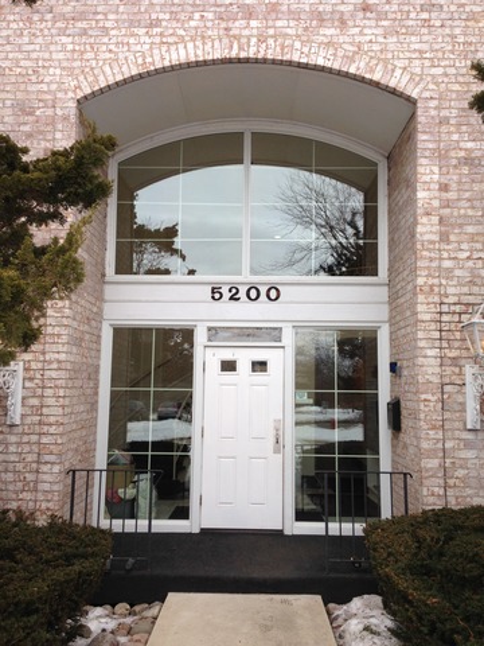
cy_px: 323
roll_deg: -0.3
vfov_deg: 55.4
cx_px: 242
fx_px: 615
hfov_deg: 42.9
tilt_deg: +7.9
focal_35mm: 33
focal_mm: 4.12
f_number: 2.4
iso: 50
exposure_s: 1/212
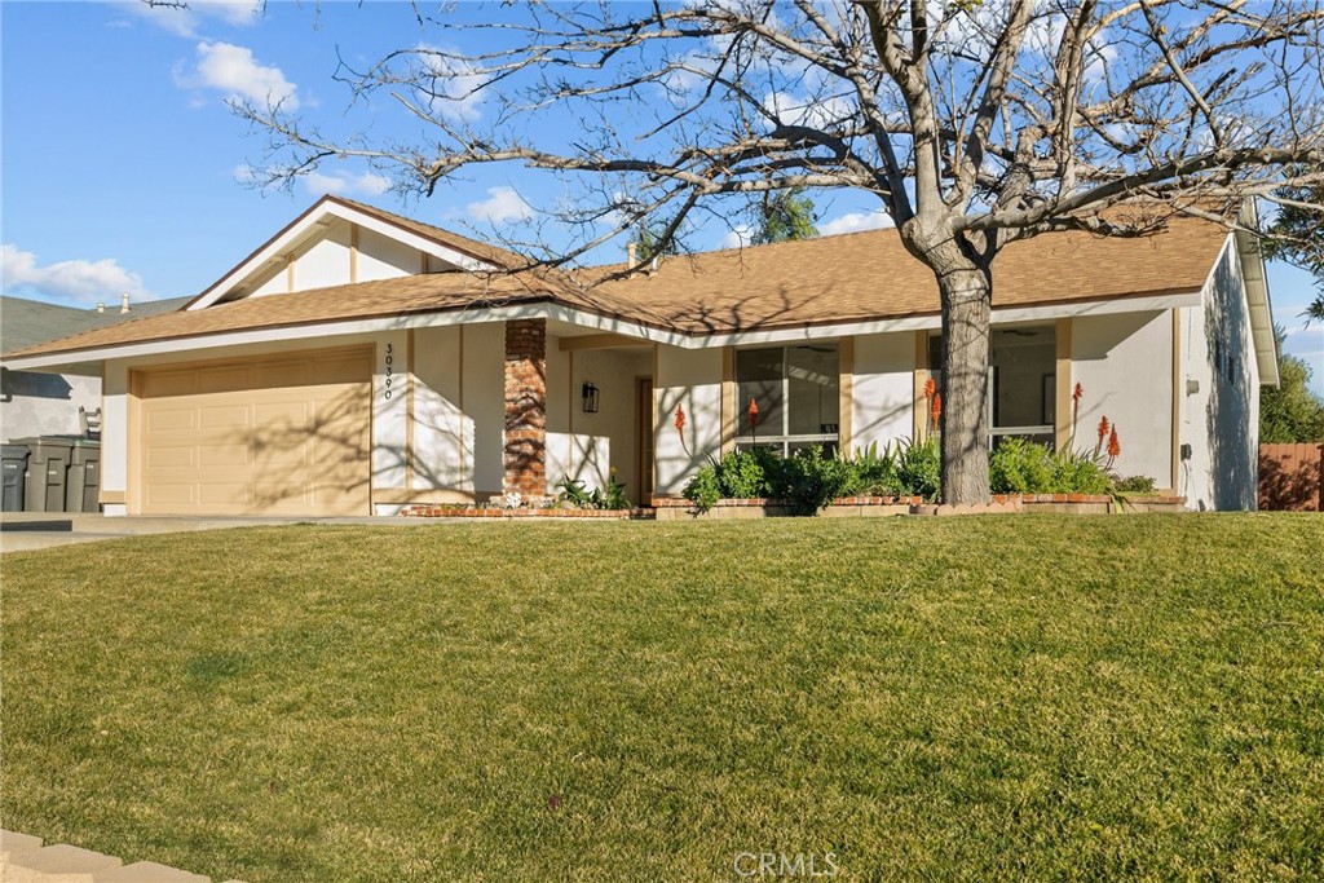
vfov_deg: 42.3
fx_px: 1140
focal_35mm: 31
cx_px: 662
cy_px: 442
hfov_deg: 60.3
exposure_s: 1/500
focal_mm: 31
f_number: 8
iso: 2000
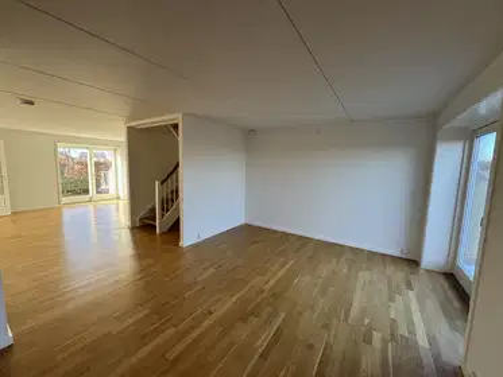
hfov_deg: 102.0
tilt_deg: -5.4
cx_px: 252
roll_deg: -0.6
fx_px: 203
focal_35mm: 14
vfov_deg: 85.7
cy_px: 188
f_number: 2.2
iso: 80
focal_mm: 2.22
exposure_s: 1/99
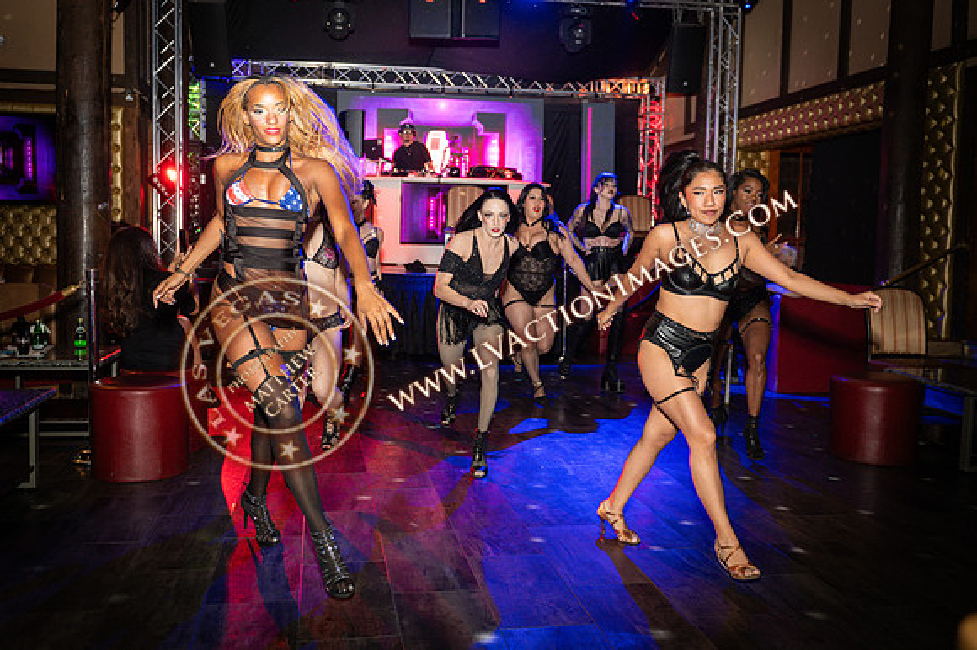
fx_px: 869
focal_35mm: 32
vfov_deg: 41.0
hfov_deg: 58.6
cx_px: 458
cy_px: 292
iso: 1600
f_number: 2.8
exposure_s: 1/100
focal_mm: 27
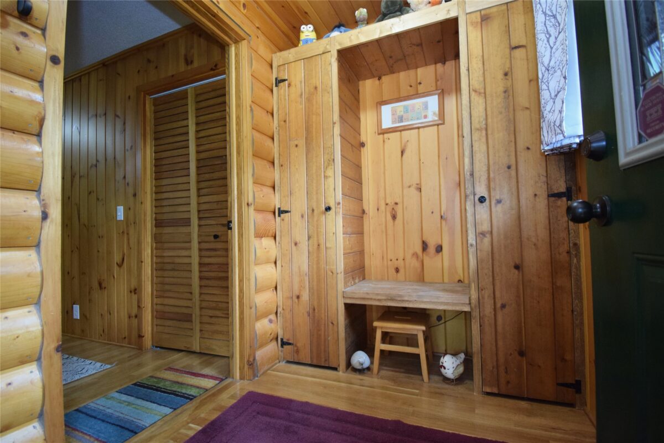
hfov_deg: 100.4
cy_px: 222
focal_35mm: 15
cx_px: 332
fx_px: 277
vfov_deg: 77.3
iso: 1400
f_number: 4.5
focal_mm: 10
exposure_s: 1/60
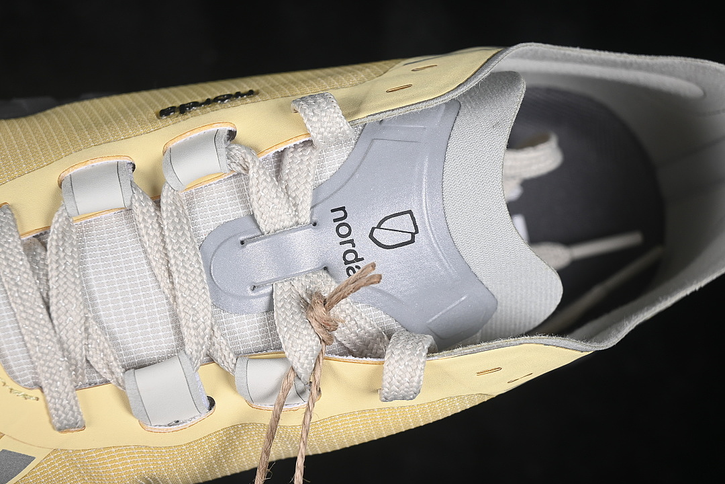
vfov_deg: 18.2
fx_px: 1510
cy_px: 242
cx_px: 362
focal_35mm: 75
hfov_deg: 27.0
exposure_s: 1/80
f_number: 7.1
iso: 160
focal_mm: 50
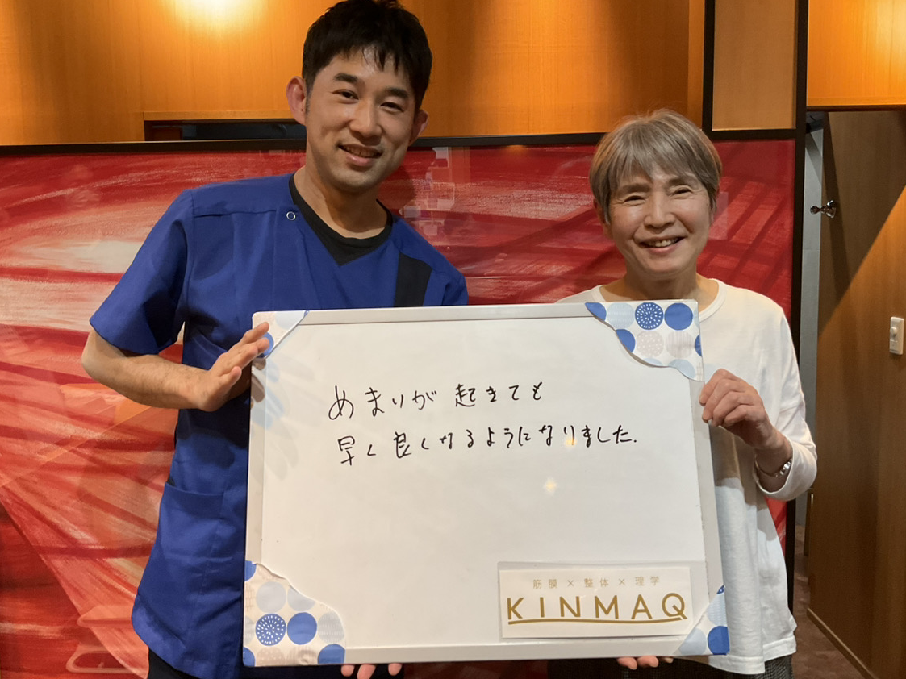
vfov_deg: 45.4
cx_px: 449
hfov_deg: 58.4
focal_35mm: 31
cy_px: 326
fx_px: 811
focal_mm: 3
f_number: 1.8
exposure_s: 1/40
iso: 200
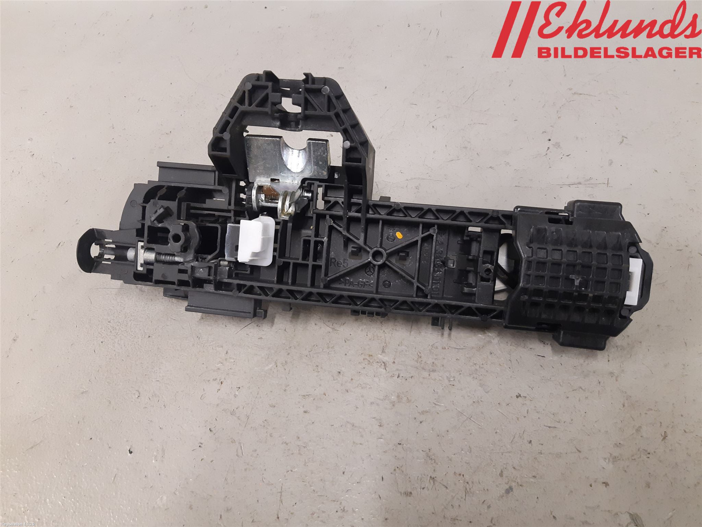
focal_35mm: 26
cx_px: 351
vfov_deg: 53.1
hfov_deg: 67.3
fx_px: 527
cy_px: 264
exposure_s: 1/50
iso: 200
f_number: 1.7
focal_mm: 3.93
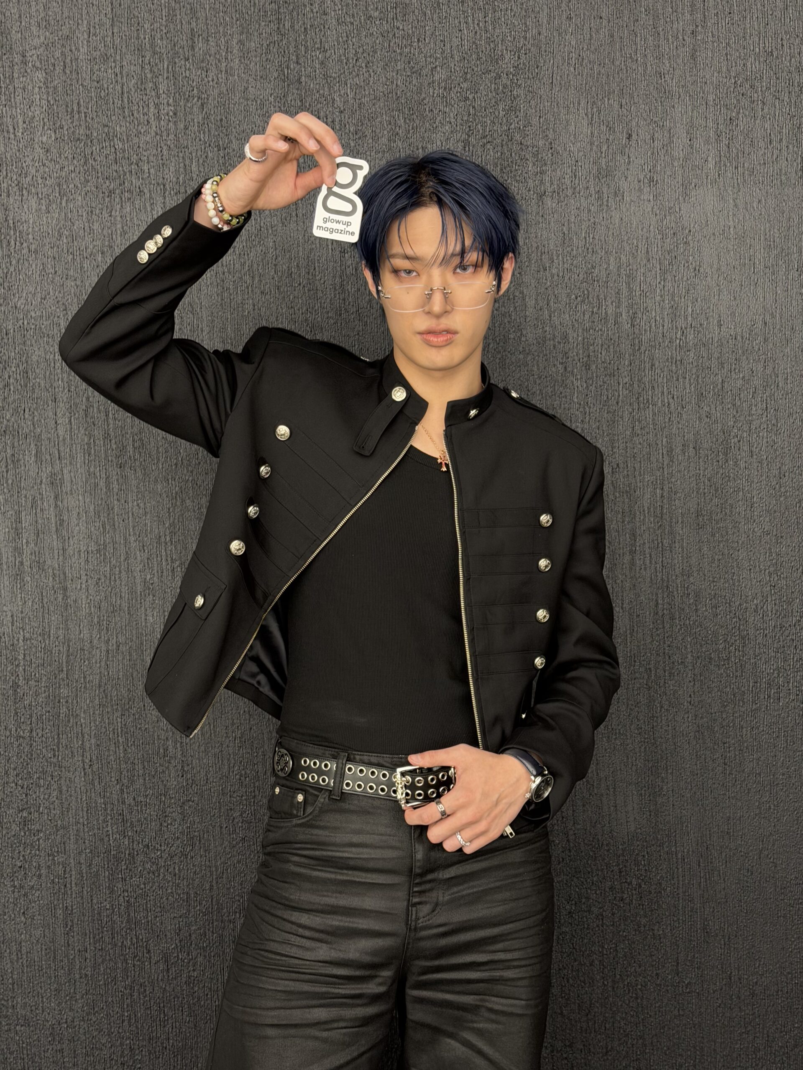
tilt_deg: -1.9
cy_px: 535
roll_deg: -0.6
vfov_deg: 39.7
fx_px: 1485
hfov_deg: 30.3
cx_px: 402
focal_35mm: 48
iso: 50
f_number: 1.78
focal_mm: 6.76
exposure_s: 1/60
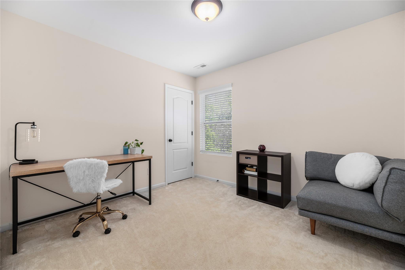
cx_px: 202
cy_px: 135
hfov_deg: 104.3
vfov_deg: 81.2
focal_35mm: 14
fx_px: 157
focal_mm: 14
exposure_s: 1/60
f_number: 6.3
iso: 320
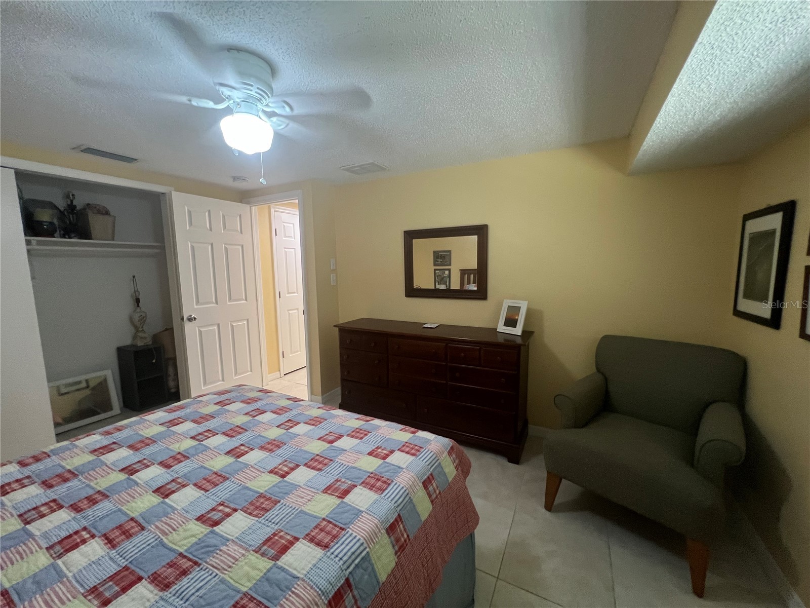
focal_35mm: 13
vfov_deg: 89.9
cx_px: 405
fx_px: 304
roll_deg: +0.7
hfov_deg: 106.2
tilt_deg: -5.1
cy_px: 304
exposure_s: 1/60
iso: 250
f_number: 1.8
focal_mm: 1.57
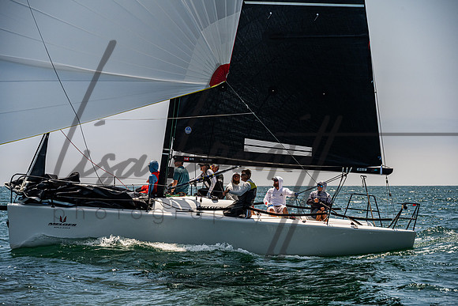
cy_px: 153
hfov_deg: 13.4
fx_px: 1944
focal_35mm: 153
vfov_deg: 9.0
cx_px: 231
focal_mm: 150
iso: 500
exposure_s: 1/3200
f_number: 8
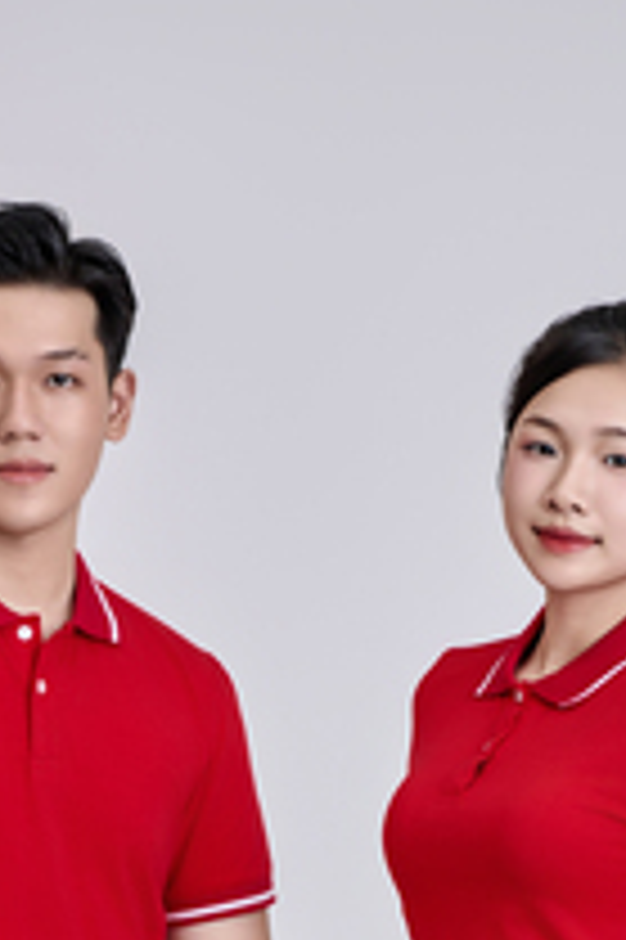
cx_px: 311
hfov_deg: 5.0
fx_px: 7132
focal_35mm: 273
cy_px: 1187
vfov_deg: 7.5
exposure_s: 1/200
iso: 100
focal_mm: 95
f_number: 4
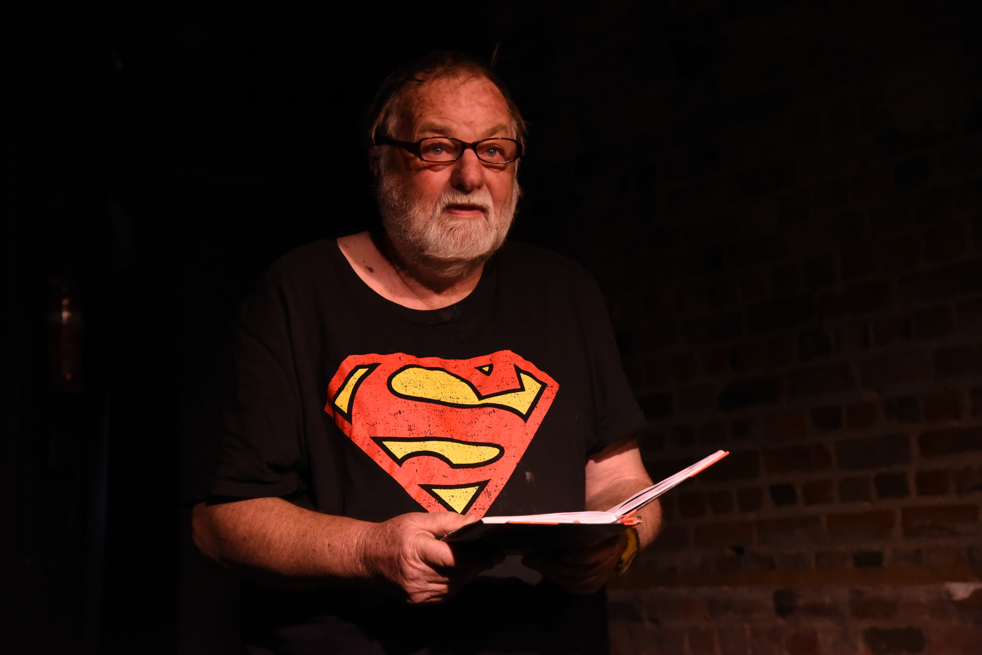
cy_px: 328
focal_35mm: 70
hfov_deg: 28.8
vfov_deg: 19.5
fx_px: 1910
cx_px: 491
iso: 6400
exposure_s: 1/160
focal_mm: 70
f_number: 6.3
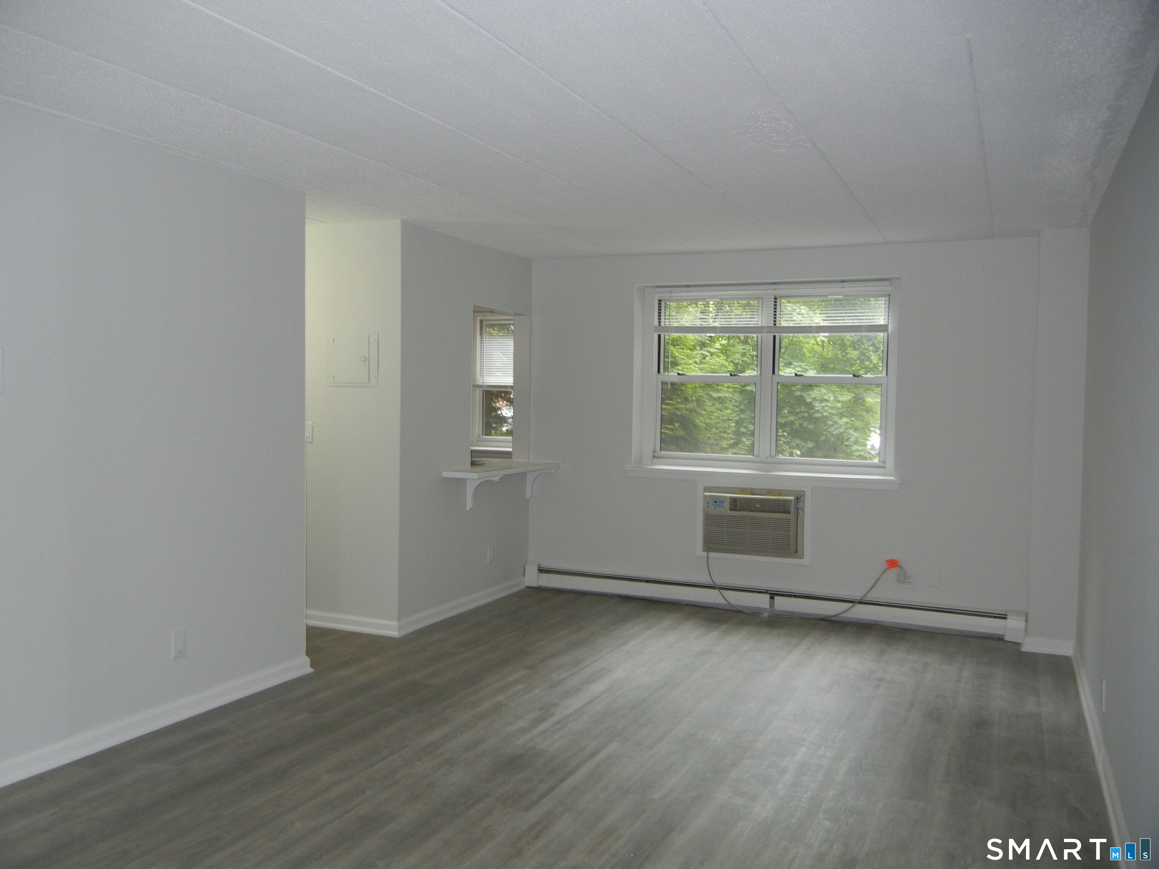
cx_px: 580
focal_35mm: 30
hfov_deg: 60.0
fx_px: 1004
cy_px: 434
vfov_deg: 46.8
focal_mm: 5.4
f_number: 3.5
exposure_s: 1/30
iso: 238
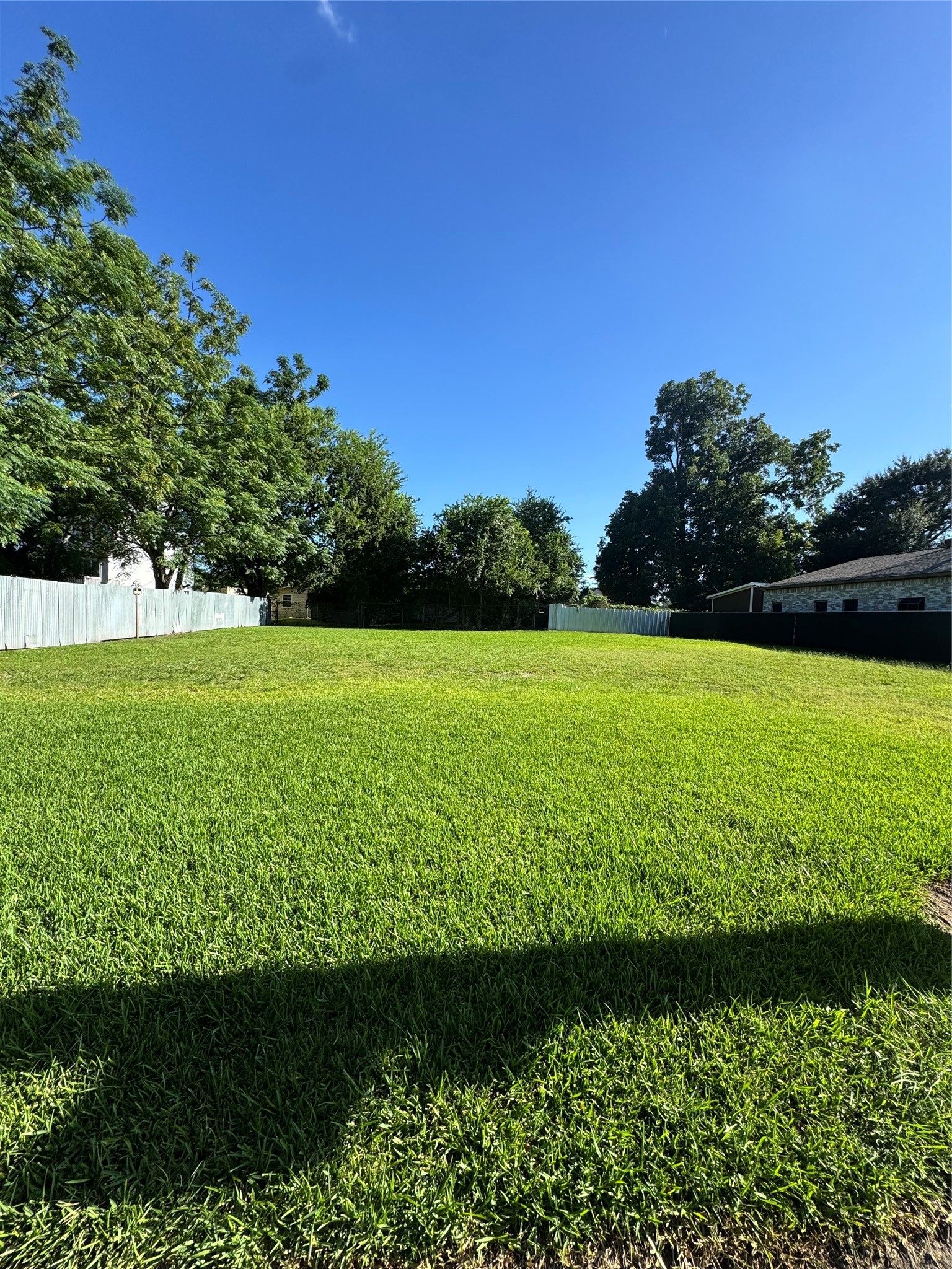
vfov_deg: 102.1
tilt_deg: -2.1
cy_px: 634
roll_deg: -1.9
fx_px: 513
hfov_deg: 85.7
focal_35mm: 14
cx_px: 476
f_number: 2.2
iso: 50
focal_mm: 2.22
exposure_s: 1/1063
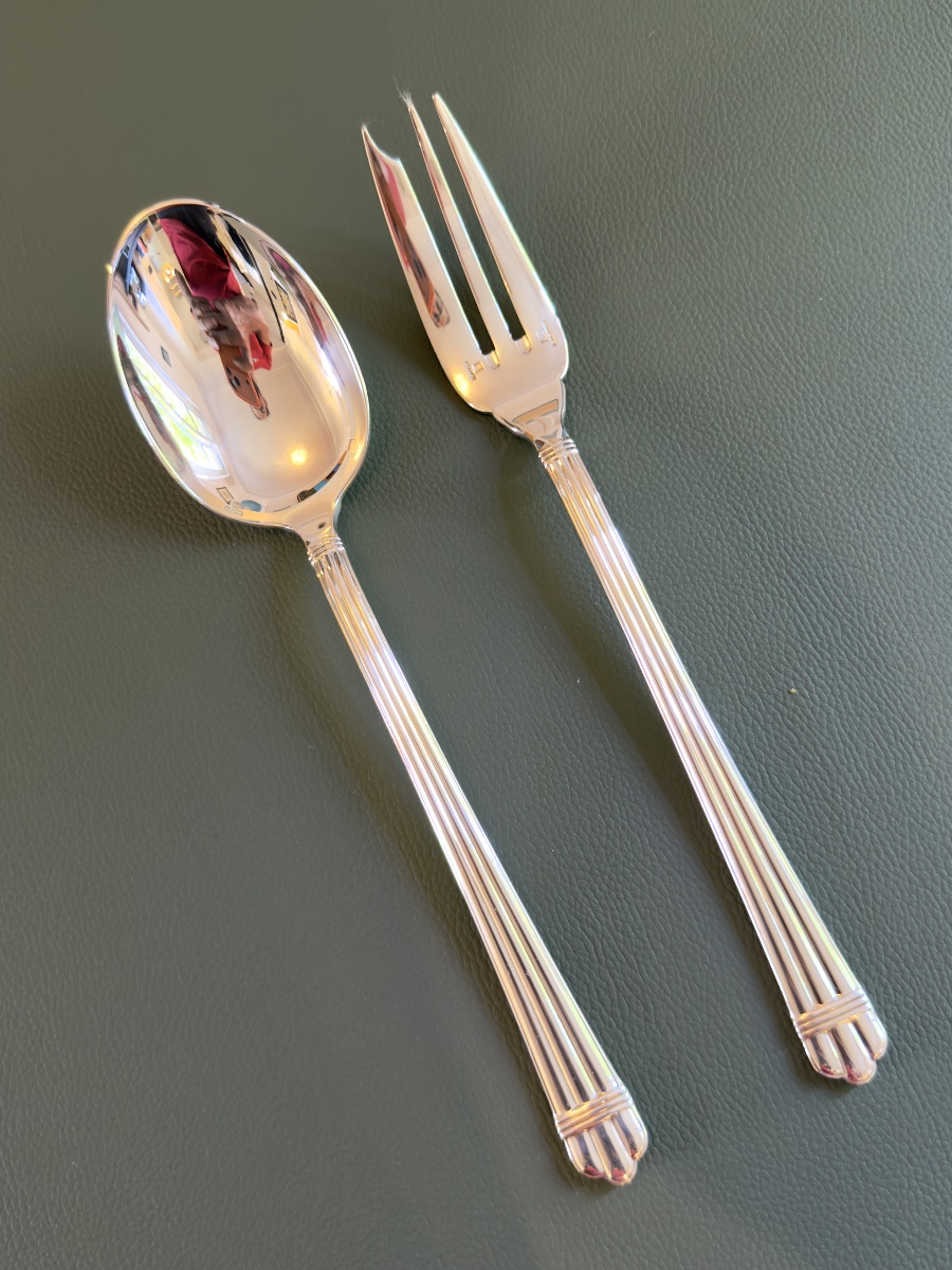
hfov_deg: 45.4
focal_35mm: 31
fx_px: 1137
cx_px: 476
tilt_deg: -75.0
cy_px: 635
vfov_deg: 58.4
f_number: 1.78
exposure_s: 1/33
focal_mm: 6.76
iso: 320
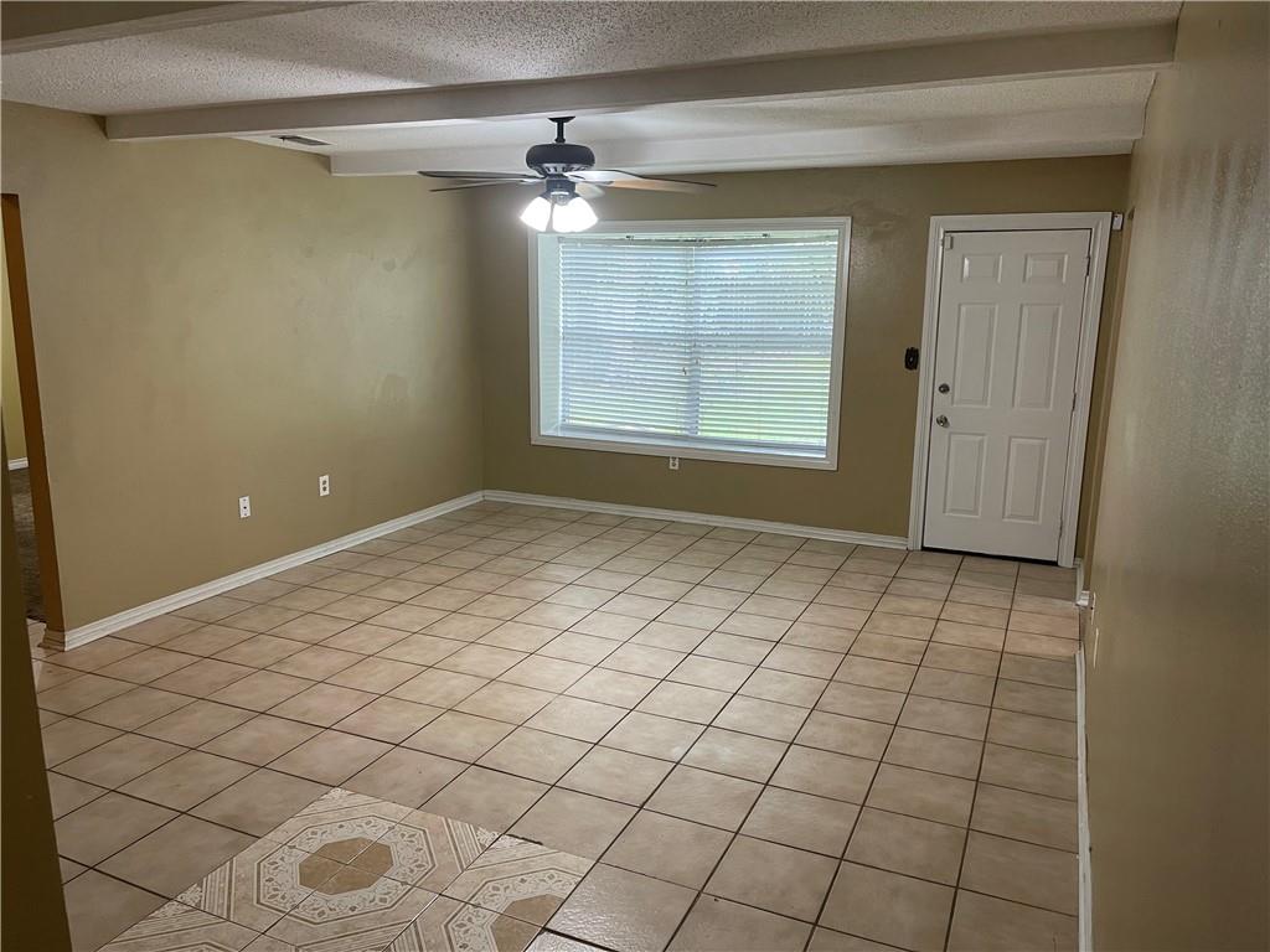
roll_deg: -0.4
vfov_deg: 53.1
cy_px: 476
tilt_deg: -12.4
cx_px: 635
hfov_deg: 67.3
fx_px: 954
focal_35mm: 26
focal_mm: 5.1
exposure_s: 1/60
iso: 160
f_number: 1.6
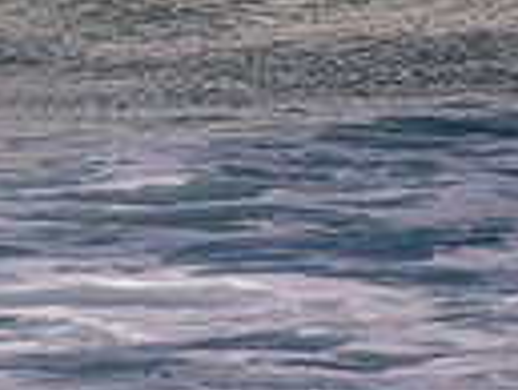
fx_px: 38868
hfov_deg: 0.8
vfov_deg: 0.6
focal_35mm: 2595
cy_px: -356
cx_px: -426
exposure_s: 1/1250
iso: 140
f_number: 5.6
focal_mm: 400
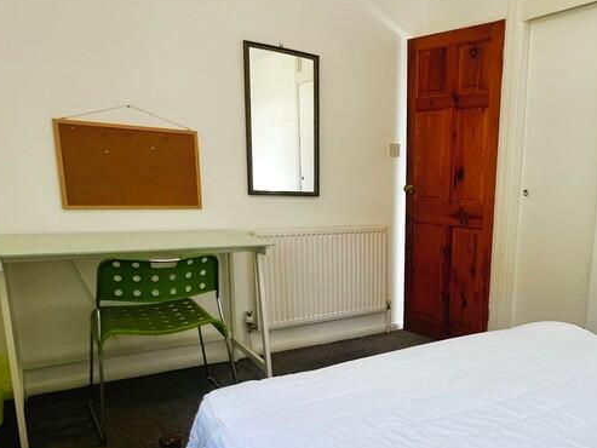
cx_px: 449
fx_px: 466
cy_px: 282
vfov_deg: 50.8
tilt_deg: -12.6
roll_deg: -2.7
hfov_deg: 61.6
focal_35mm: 27
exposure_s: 1/100
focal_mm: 1.57
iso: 80
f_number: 1.8
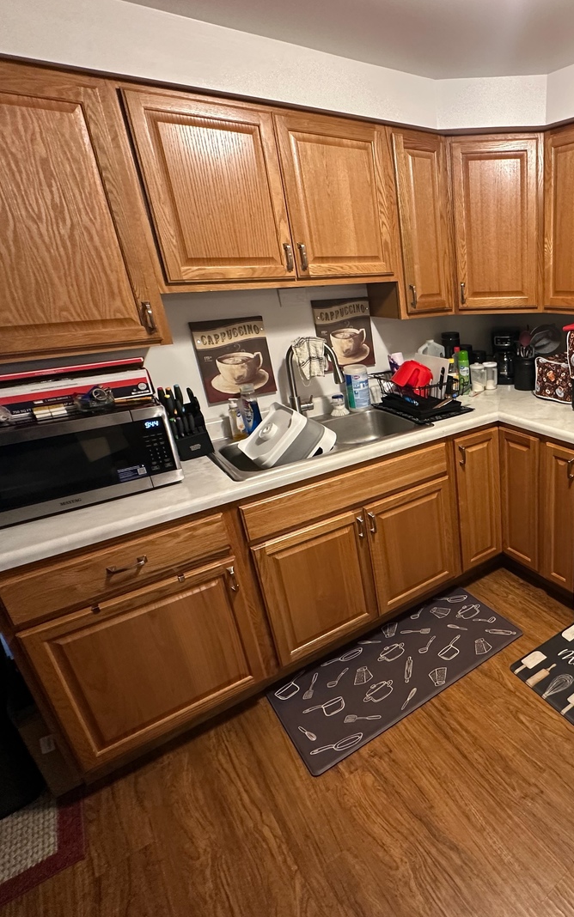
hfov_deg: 53.7
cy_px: 457
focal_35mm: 20
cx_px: 495
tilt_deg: -21.5
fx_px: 500
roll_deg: +1.9
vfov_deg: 85.0
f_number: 2.2
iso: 250
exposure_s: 1/60
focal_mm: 2.22
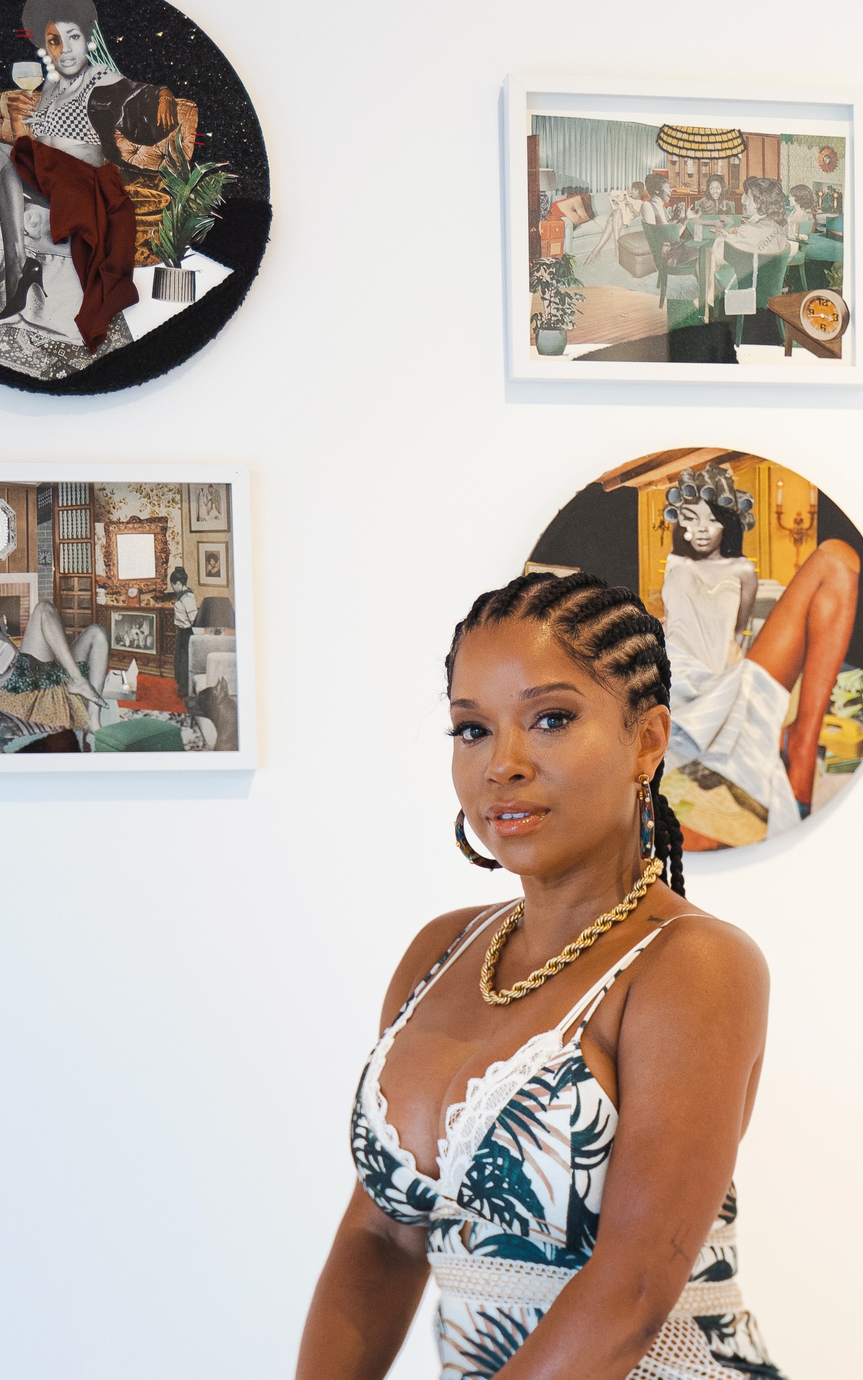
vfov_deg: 25.1
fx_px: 3011
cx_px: 597
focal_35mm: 80
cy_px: 1218
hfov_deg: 16.3
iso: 400
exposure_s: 1/100
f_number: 2.8
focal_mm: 36
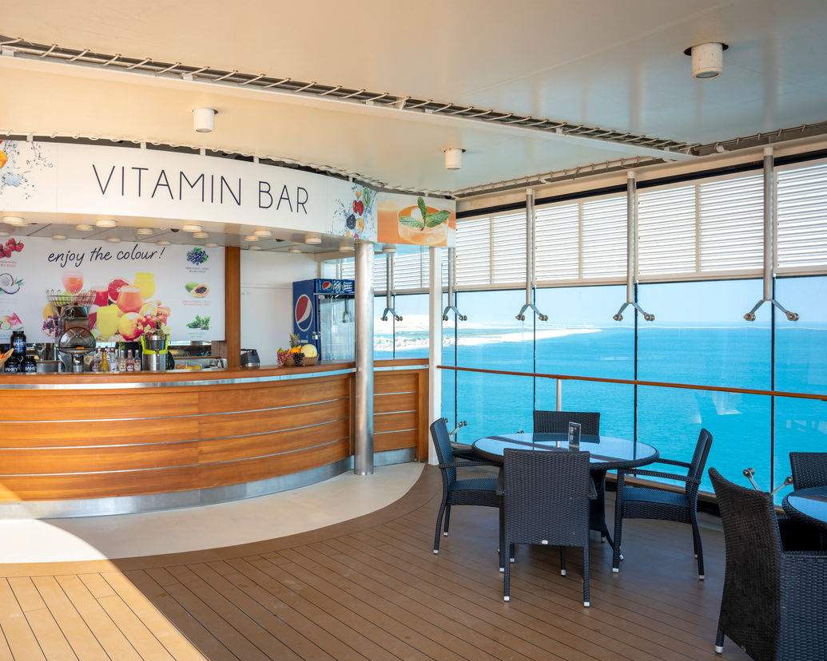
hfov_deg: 60.2
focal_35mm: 29
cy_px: 329
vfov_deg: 50.0
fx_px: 710
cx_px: 358
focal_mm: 25
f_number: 11
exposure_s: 1/60
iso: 100
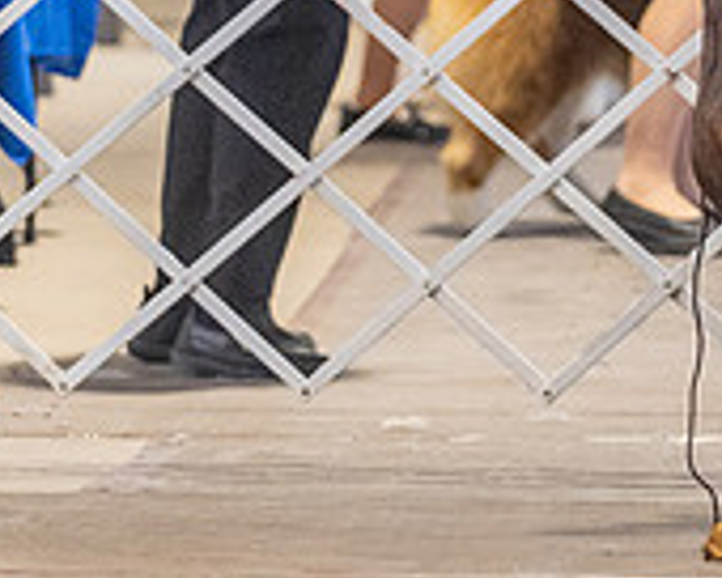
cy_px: -153
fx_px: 10022
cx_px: 733
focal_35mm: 469
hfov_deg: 4.1
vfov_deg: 3.3
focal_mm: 126
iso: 6400
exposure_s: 1/320
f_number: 3.5
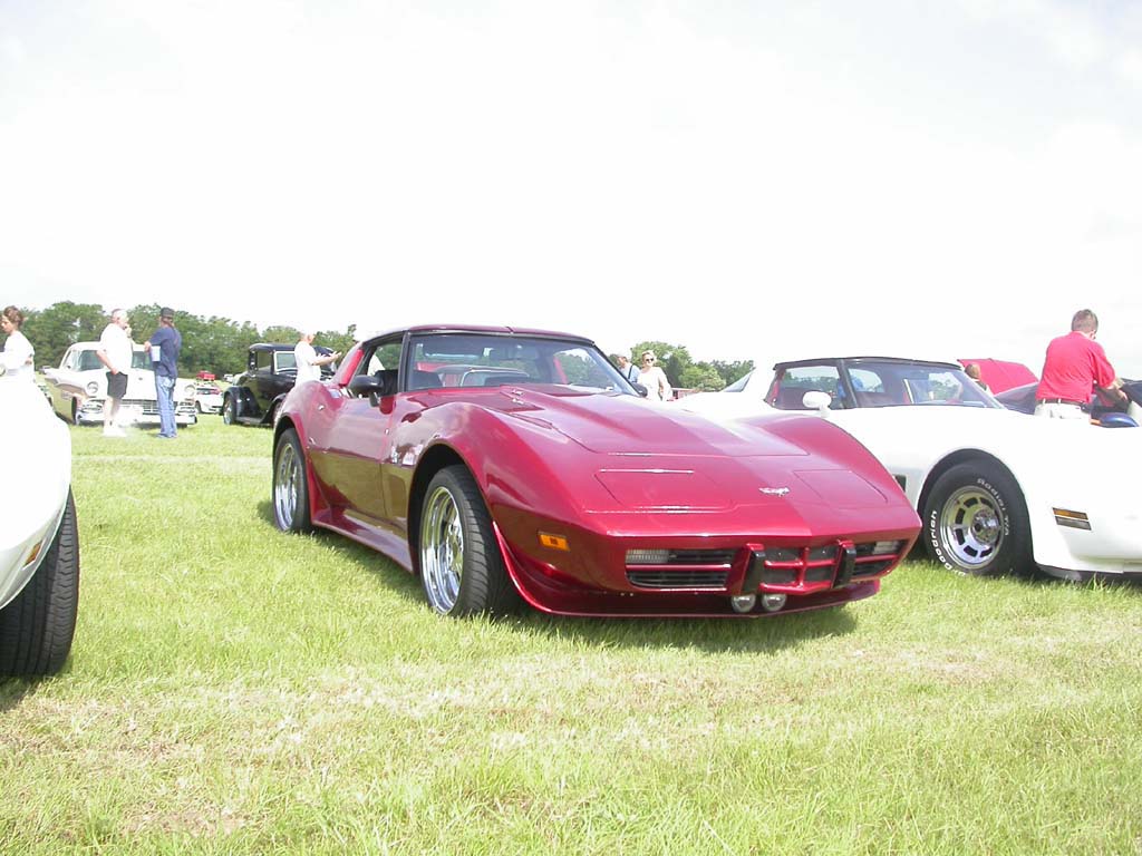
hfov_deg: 49.0
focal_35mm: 38
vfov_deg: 37.7
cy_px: 428
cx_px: 571
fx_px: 1254
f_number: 2.6
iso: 100
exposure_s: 1/1000
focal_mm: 7.85
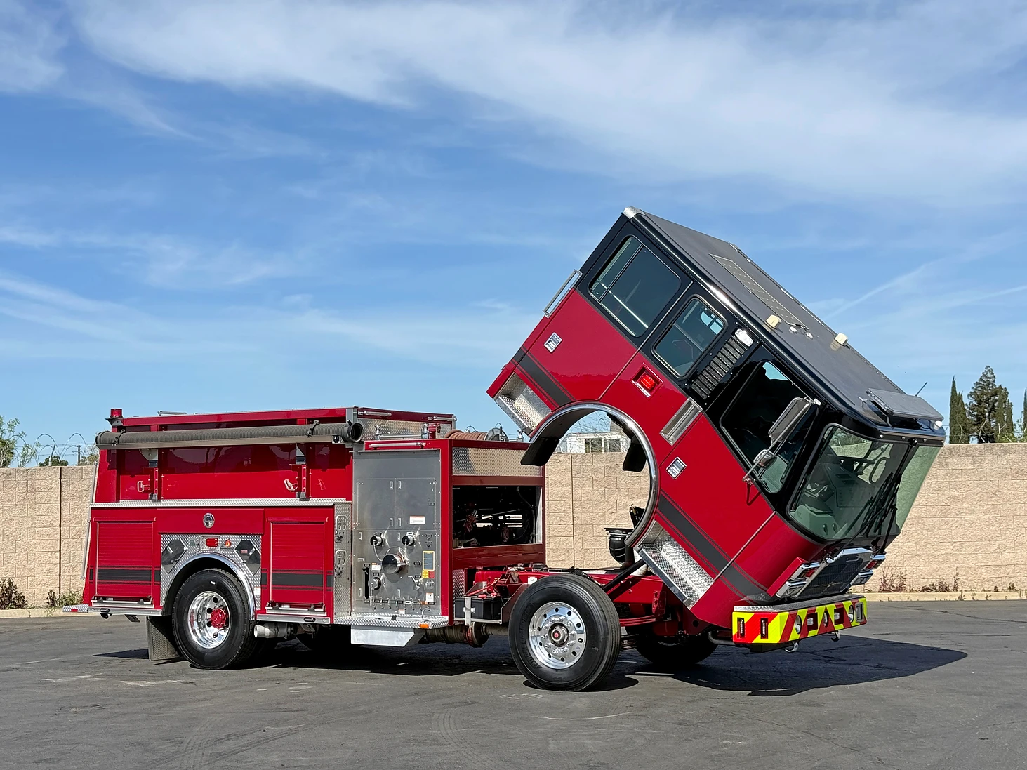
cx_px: 514
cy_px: 385
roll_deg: +1.3
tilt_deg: +4.8
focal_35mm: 48
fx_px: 1424
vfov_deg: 30.3
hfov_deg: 39.7
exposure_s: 1/3704
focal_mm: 6.76
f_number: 1.78
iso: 100
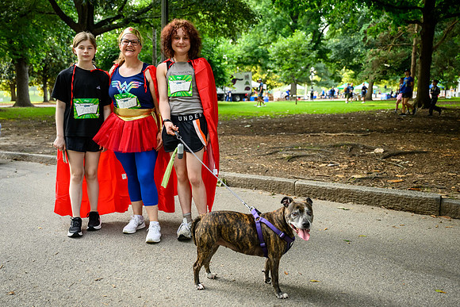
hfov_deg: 56.5
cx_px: 221
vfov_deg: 39.5
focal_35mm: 33
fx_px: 428
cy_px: 147
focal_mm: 29
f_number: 2.8
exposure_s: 1/400
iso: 500
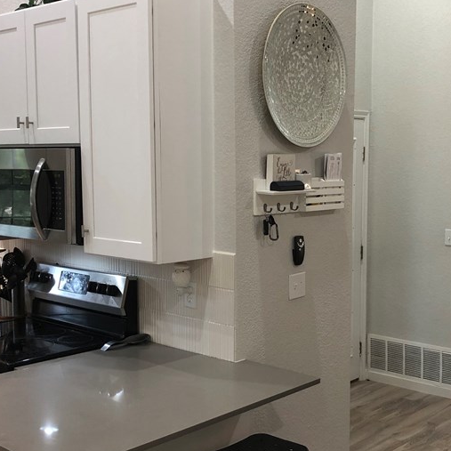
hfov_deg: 33.9
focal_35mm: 50
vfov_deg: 34.0
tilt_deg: -5.0
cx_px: 272
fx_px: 737
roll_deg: +0.2
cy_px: 246
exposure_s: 1/20
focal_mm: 4
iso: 40
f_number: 1.8
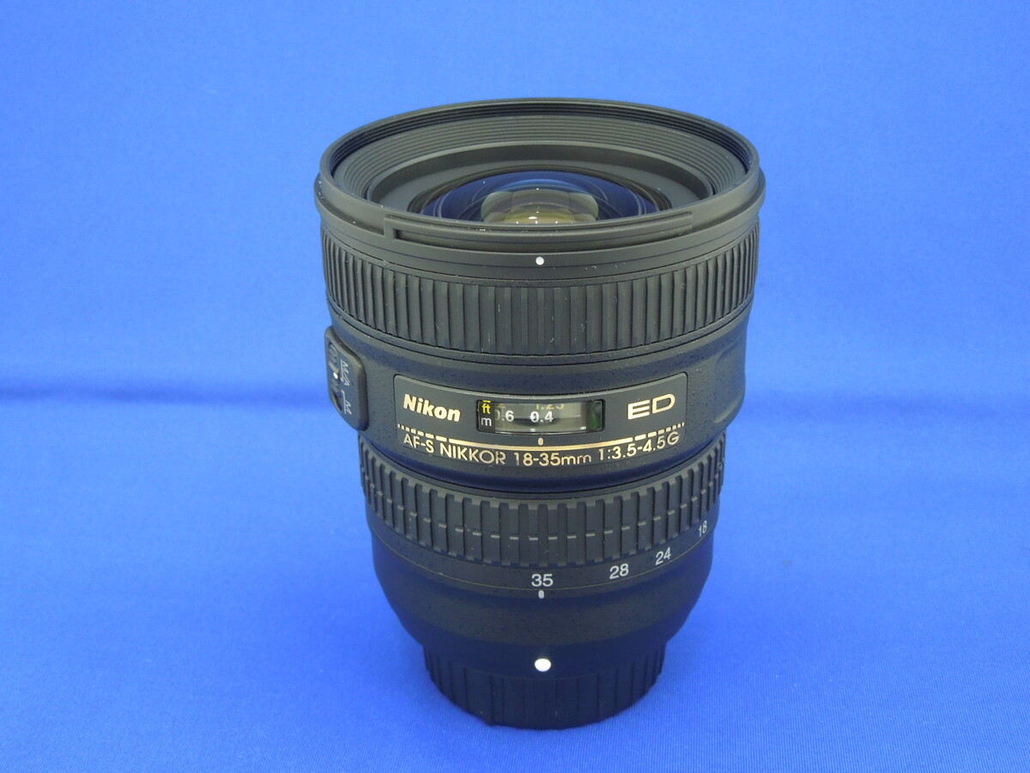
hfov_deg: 39.7
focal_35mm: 48
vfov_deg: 30.3
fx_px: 1428
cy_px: 386
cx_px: 515
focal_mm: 8.7
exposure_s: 1/15
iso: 400
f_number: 4
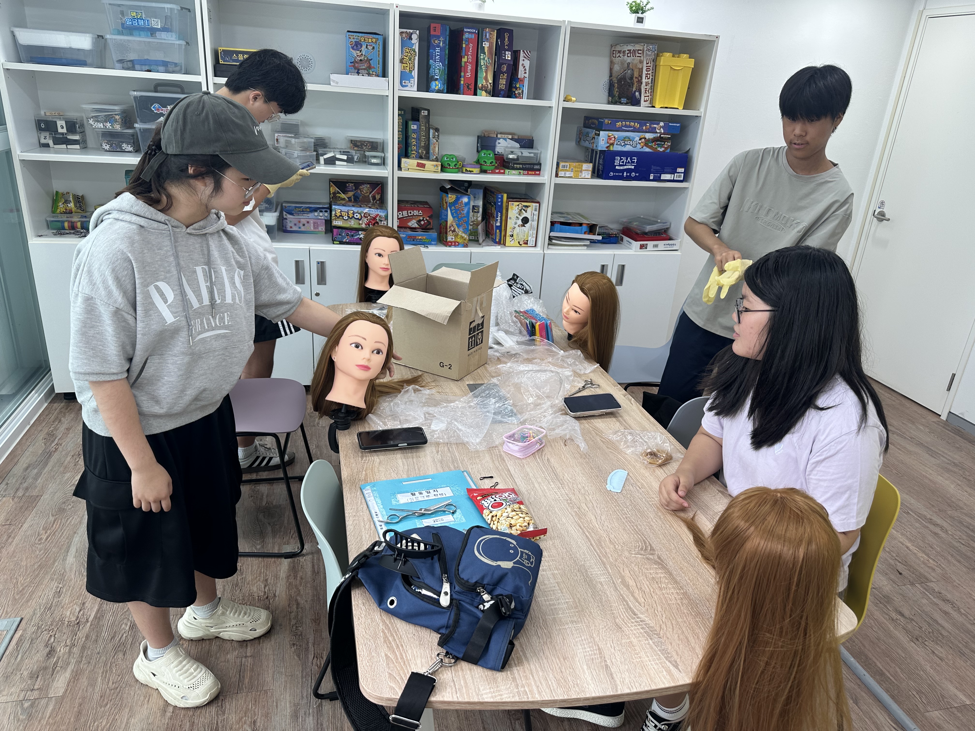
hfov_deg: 71.6
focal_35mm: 24
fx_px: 676
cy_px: 366
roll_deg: -4.2
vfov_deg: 56.8
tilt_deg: -22.1
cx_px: 488
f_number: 1.78
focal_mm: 6.86
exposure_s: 1/120
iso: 80
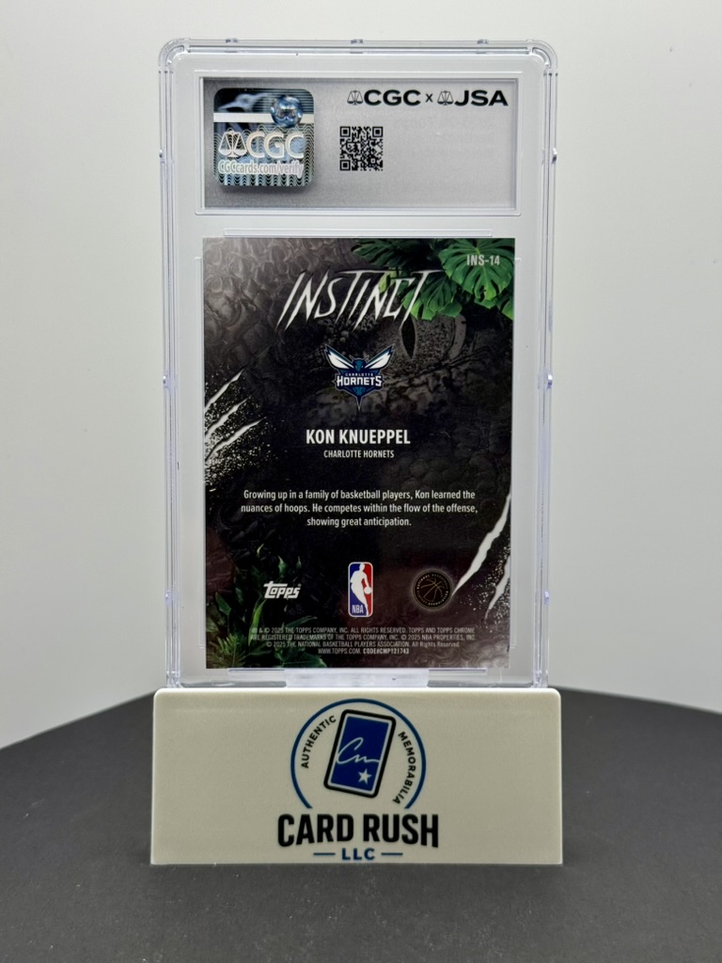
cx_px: 361
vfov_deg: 39.7
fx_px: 1335
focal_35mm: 48
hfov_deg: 30.3
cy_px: 482
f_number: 1.78
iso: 80
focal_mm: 6.76
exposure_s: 1/307
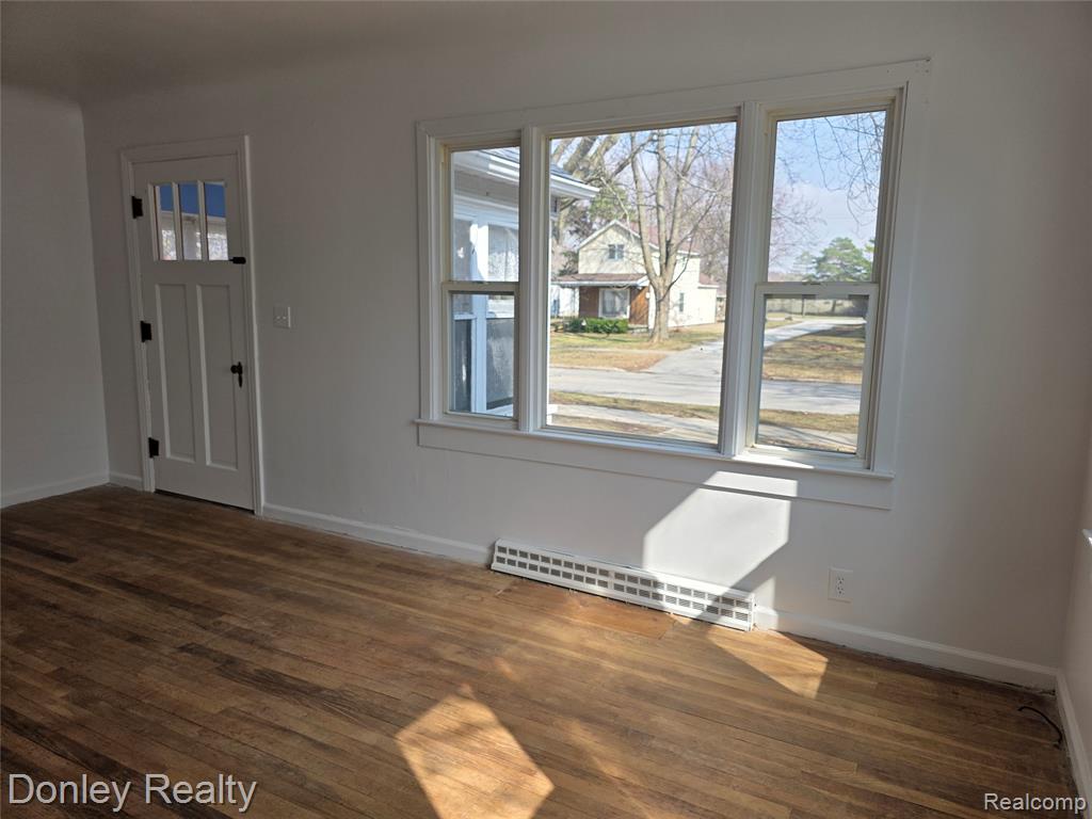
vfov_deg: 58.9
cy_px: 410
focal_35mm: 23
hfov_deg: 73.9
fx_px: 726
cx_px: 546
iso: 80
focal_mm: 6.3
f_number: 1.7
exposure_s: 1/1962
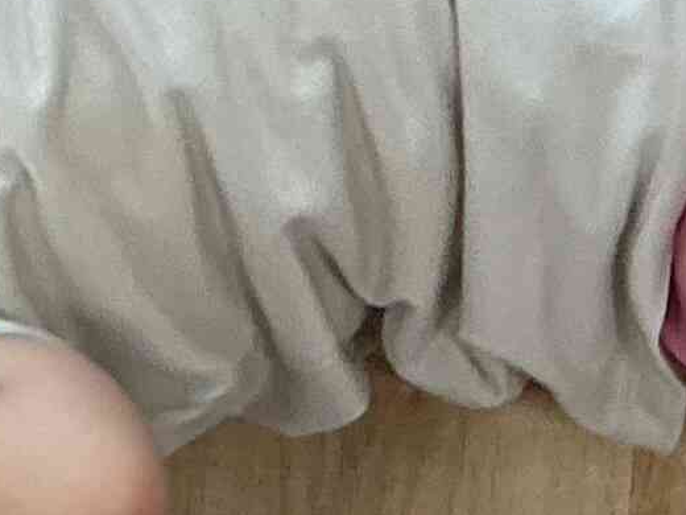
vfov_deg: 6.6
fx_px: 4459
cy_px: 12
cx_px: -121
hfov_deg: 8.7
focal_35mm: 225
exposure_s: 1/120
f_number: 1.8
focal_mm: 3
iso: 50
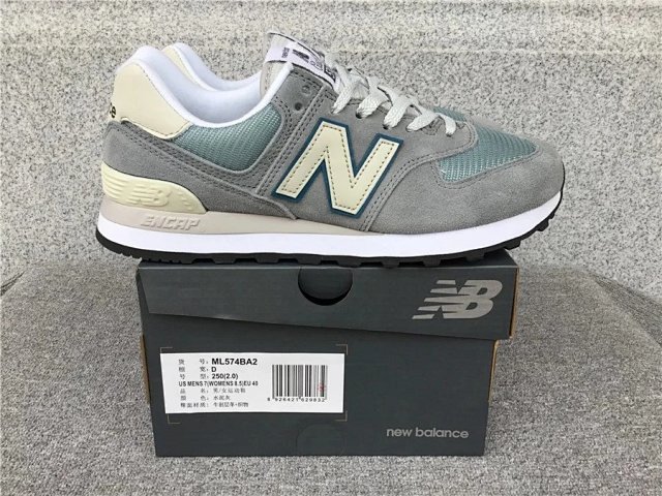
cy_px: 248
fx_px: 593
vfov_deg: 45.4
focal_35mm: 31
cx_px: 331
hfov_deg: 58.4
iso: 25
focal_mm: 3.3
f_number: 2.4
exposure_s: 1/181
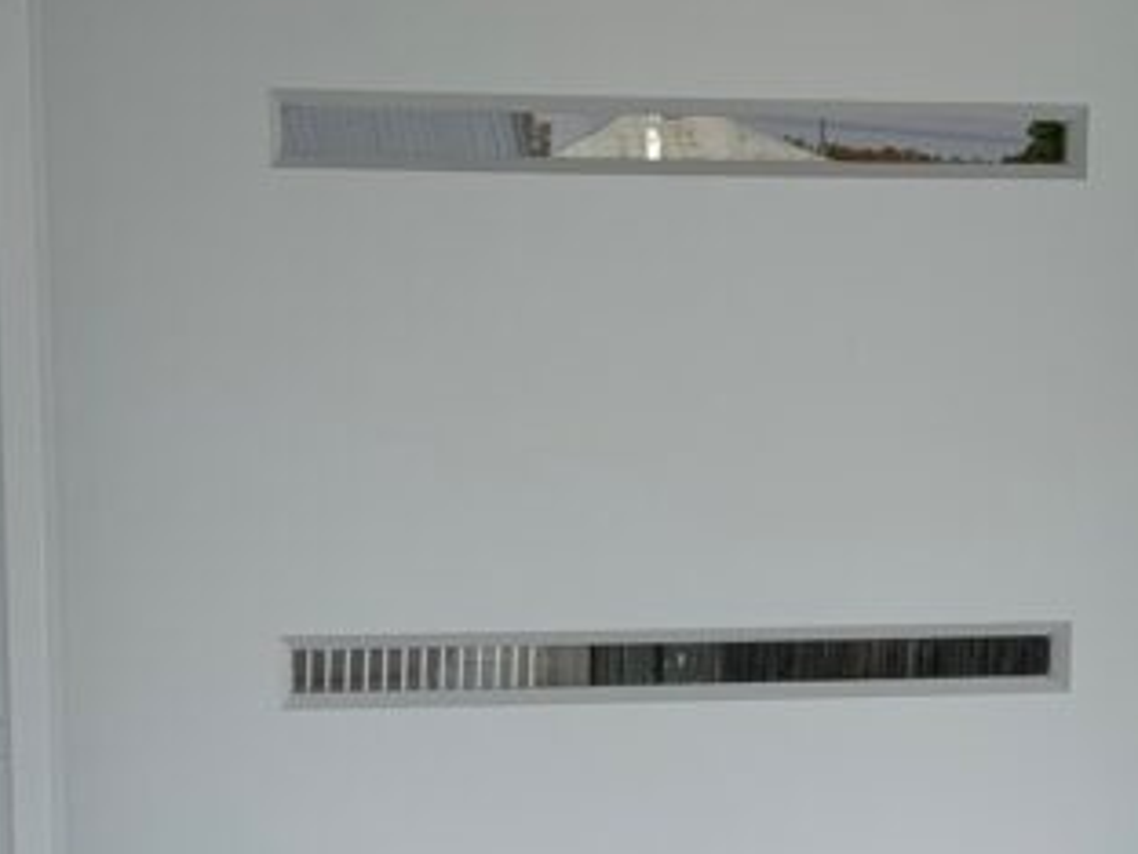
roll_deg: -0.2
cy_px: 816
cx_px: 646
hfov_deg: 20.6
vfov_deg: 15.3
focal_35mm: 95
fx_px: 3123
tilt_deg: -9.0
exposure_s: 1/716
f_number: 1.8
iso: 25
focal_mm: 4.25
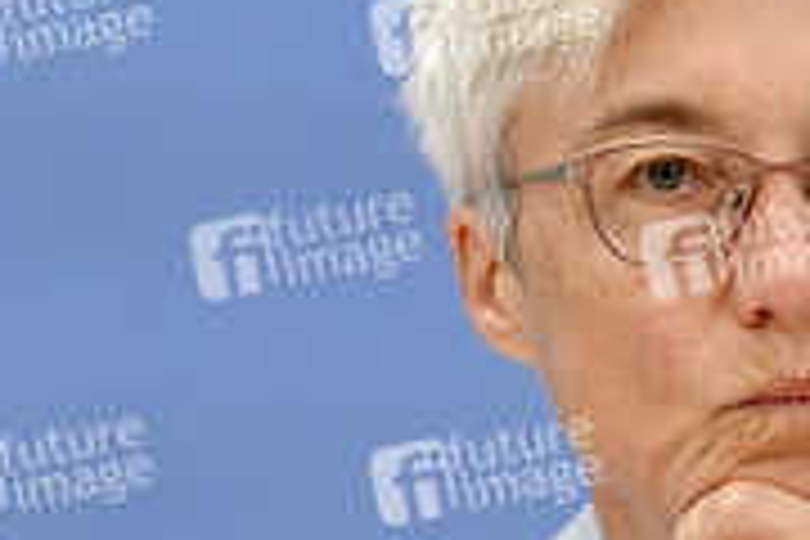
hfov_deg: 5.6
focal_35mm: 364
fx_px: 8189
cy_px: 360
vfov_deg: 3.8
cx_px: 817
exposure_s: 1/500
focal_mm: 145
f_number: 6.3
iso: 4000
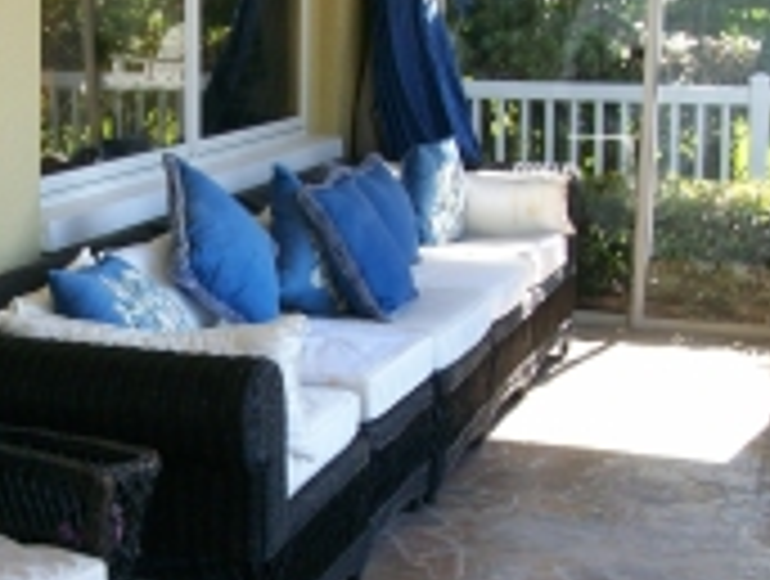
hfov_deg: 22.9
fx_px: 1872
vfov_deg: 17.6
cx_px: 158
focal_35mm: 84
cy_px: 405
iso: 80
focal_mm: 6
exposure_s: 1/125
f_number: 2.7
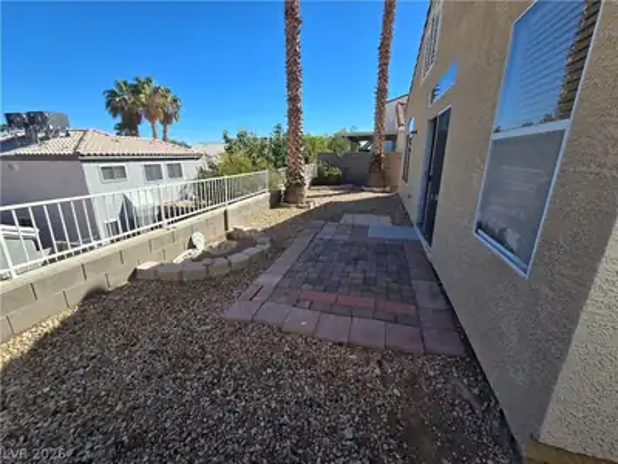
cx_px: 309
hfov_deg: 106.2
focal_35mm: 13
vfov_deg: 89.9
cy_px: 232
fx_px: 232
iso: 50
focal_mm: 2.2
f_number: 2.2
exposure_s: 1/1550
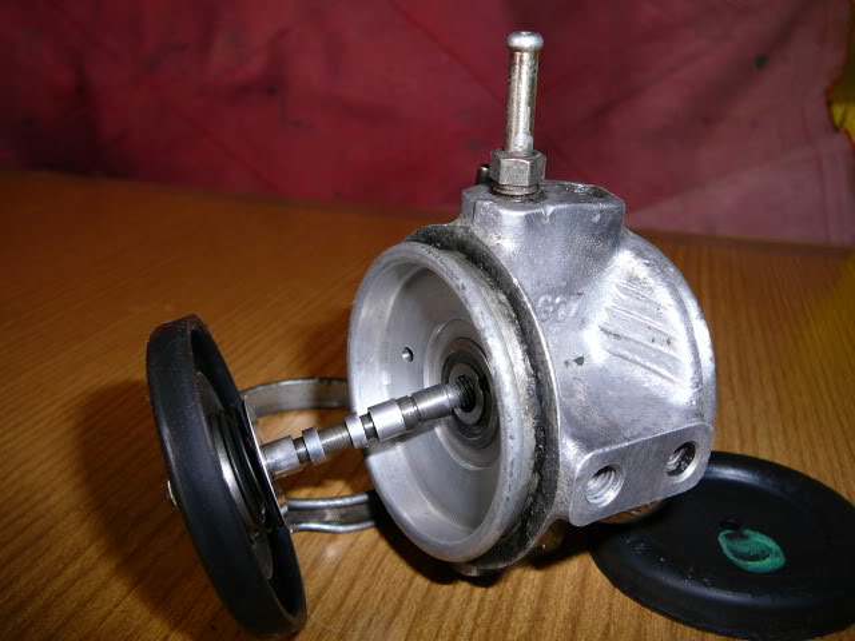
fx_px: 864
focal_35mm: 35
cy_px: 320
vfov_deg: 40.7
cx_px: 428
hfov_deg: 52.6
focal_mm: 5.2
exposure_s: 1/30
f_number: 2.8
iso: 80
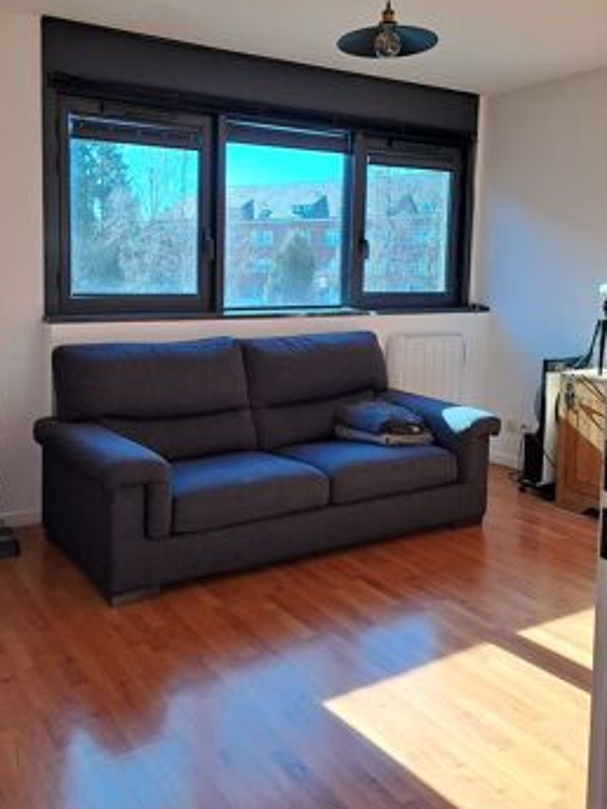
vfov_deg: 57.9
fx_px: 725
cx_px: 235
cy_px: 328
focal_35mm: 31
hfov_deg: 45.1
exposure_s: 1/166
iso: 32
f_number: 1.8
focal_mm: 4.65
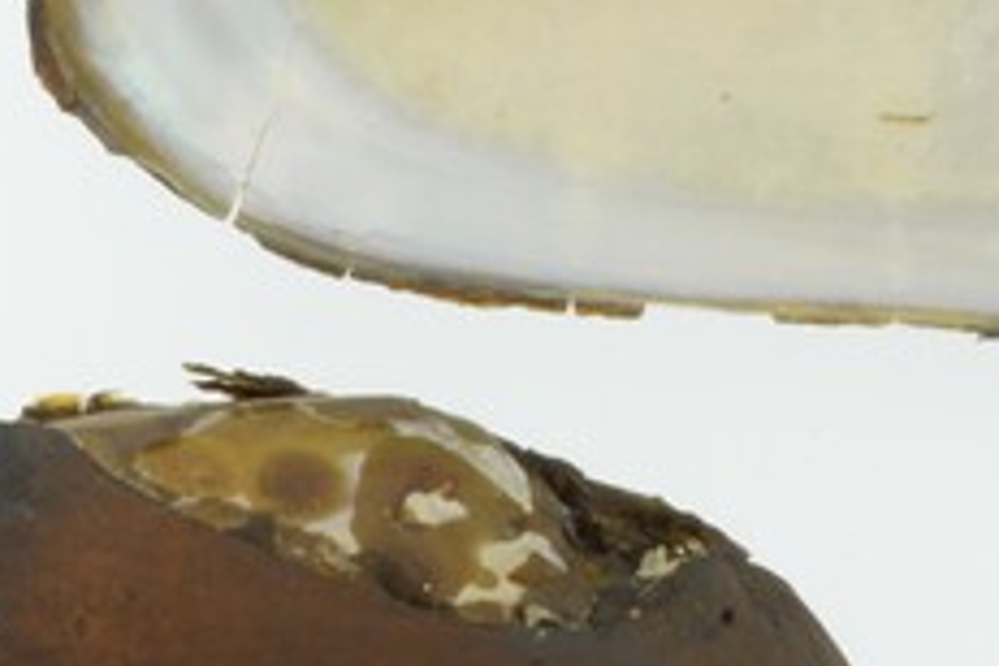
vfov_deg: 4.4
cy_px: 880
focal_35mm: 312
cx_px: -545
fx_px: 8657
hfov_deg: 6.5
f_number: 32
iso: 100
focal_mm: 60
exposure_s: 1/6
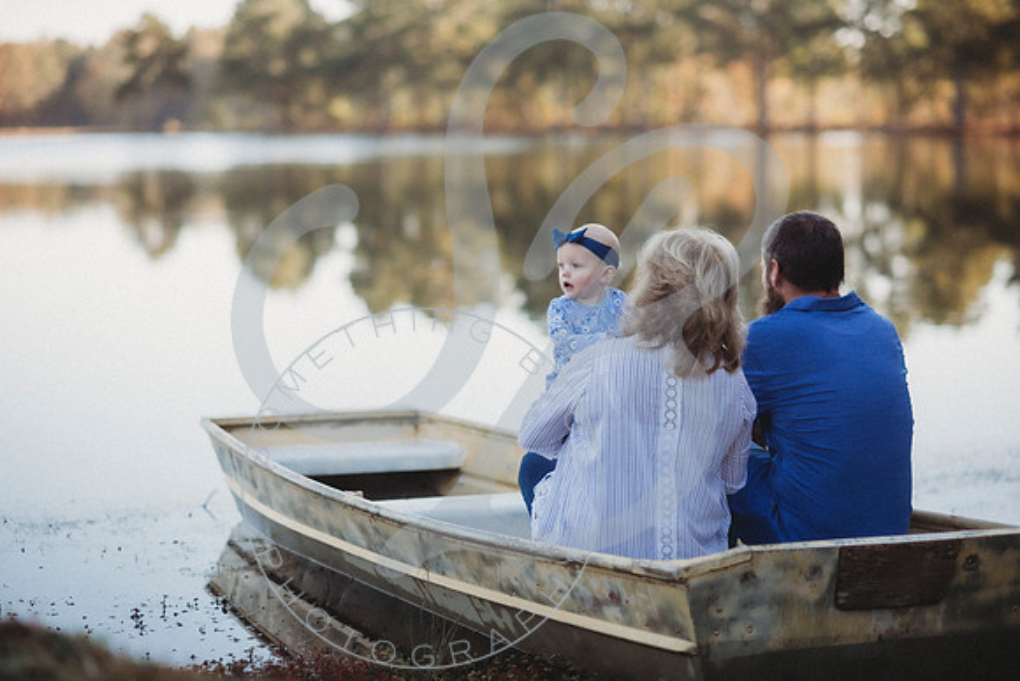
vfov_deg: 15.7
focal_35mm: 87
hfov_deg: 23.4
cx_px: 503
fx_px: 2465
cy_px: 341
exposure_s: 1/500
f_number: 2.8
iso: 100
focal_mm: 85
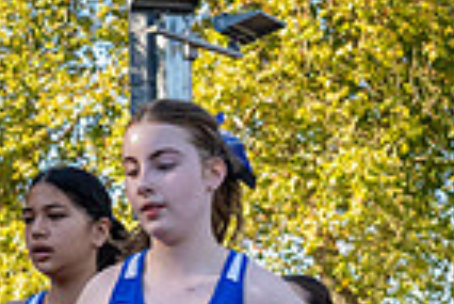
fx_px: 1894
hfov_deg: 13.7
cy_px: 542
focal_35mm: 150
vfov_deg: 8.8
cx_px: 252
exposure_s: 1/800
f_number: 5.6
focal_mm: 26
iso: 1250
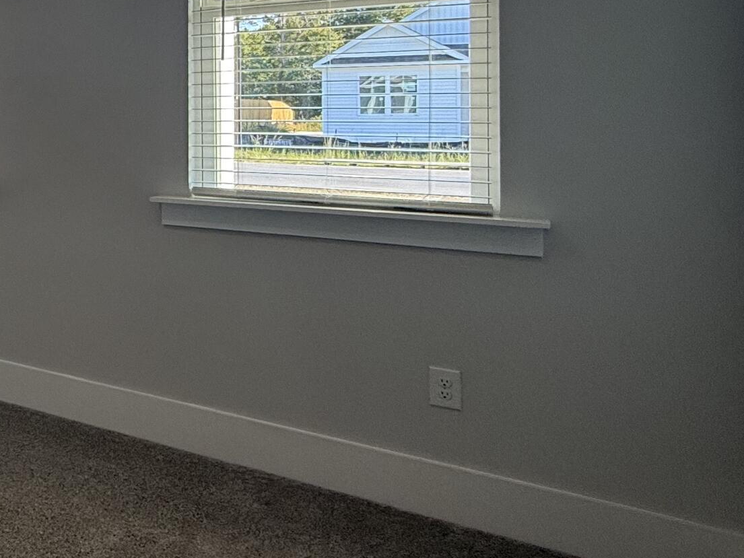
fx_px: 817
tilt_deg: +1.0
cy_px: 112
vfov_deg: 36.5
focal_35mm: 38
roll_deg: +0.1
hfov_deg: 36.1
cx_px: -180
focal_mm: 2.22
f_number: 2.2
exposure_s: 1/140
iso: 64
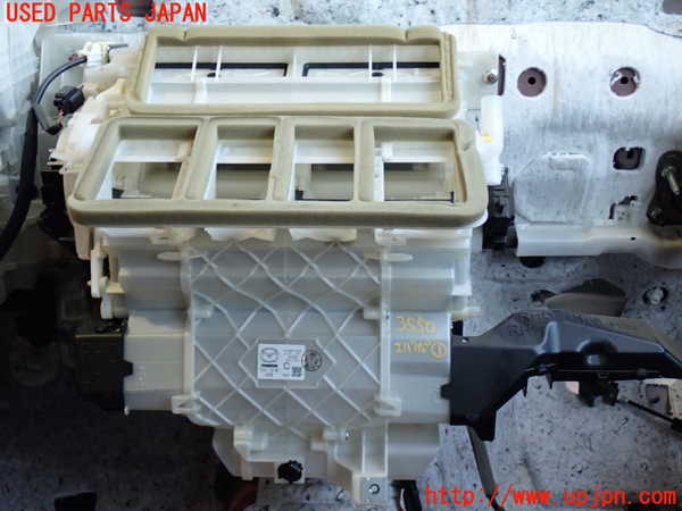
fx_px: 926
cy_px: 256
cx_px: 341
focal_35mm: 47
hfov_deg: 40.4
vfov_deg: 30.9
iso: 250
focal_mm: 8.4
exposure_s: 1/50
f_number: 3.1
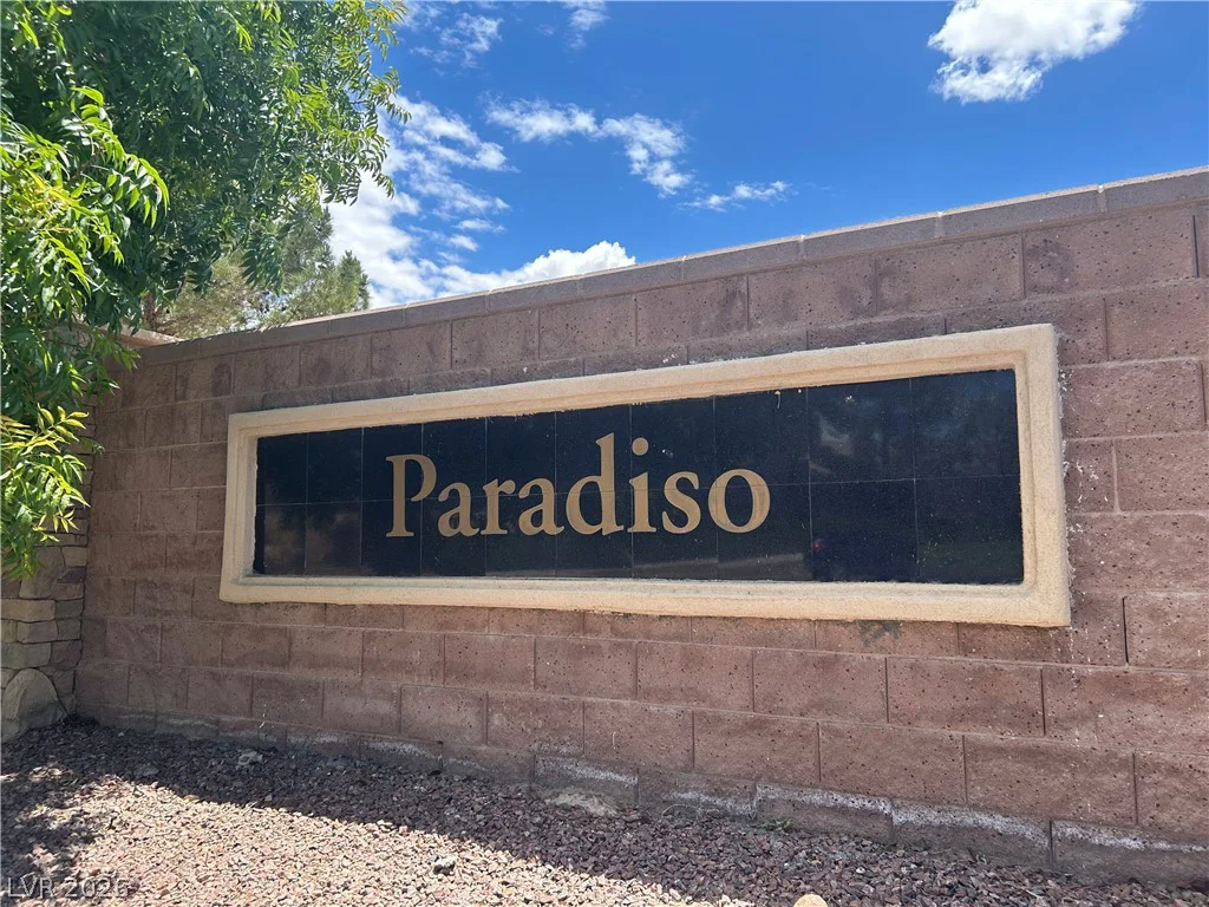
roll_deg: +0.4
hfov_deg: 67.3
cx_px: 604
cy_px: 454
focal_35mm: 26
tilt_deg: +7.3
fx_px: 908
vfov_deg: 53.1
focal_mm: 5.7
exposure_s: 1/2045
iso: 50
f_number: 1.5
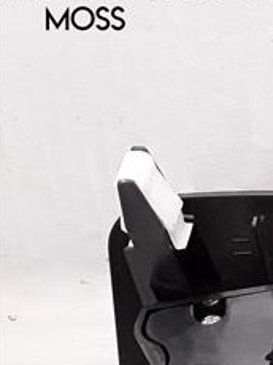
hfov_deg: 15.8
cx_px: 503
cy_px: 324
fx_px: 822
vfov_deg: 24.4
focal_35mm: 78
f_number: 1.9
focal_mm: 2.91
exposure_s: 1/100
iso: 100
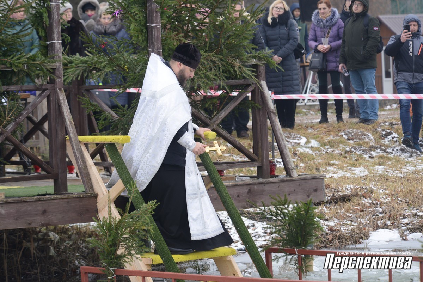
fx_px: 2115
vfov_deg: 7.6
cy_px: 141
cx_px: 212
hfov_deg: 11.4
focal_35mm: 180
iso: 720
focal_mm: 180
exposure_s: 1/160
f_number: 5.6
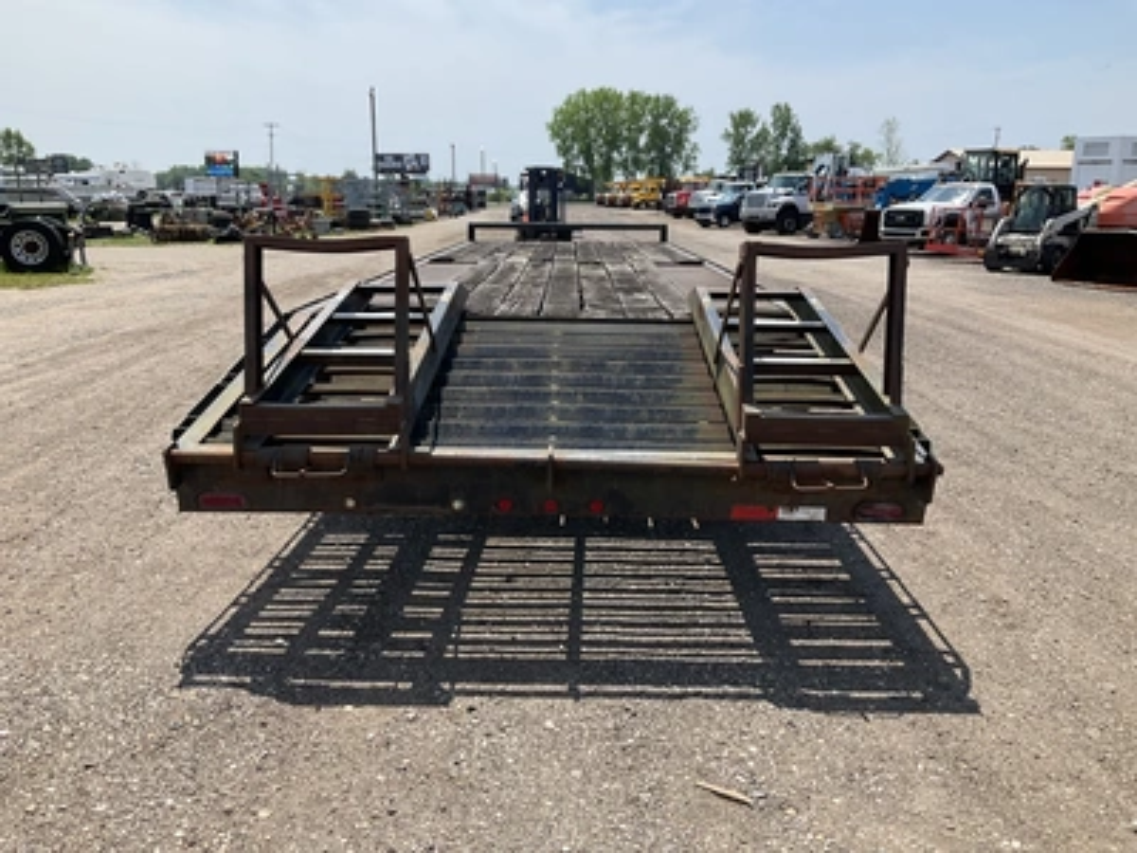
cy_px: 426
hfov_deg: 61.7
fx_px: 953
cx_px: 568
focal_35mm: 29
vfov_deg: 48.2
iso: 25
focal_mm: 3
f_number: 1.8
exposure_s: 1/1534
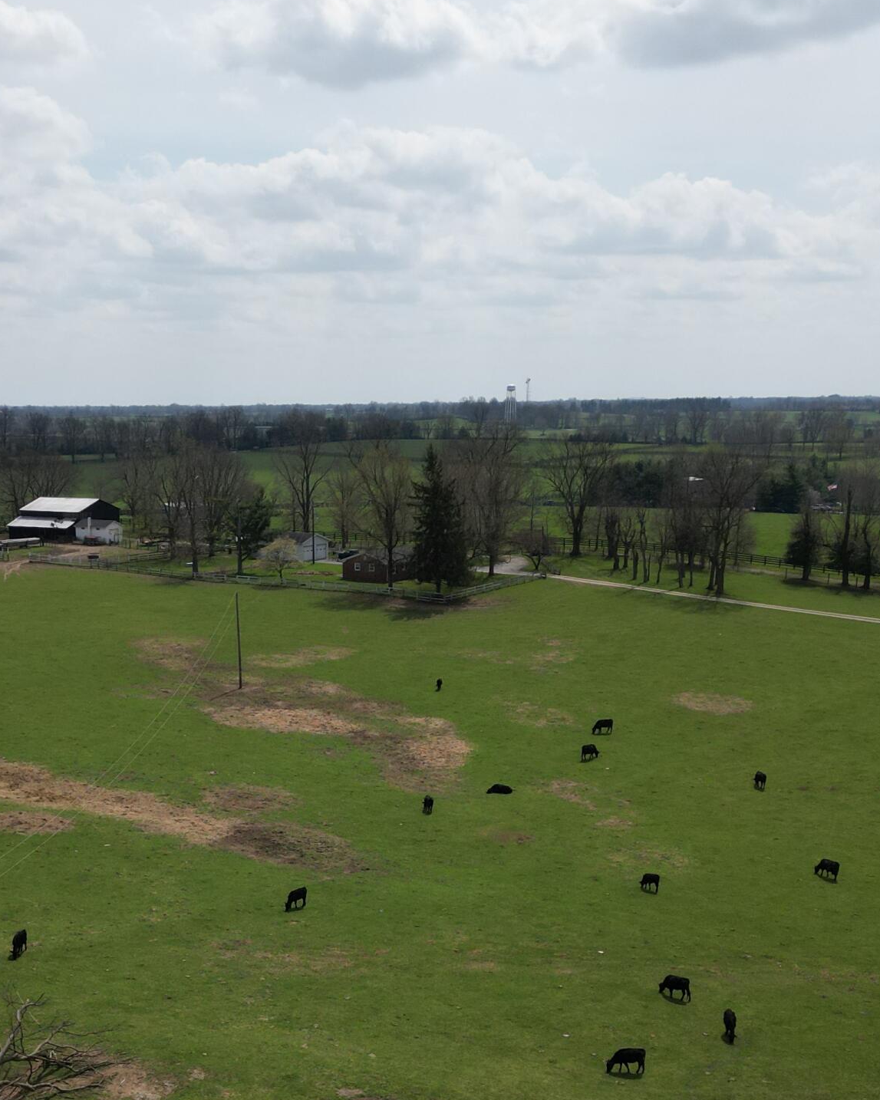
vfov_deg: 37.0
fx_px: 1595
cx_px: 299
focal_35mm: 49
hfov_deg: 30.6
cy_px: 839
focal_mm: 6.72
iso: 130
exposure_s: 1/6000
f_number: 1.7
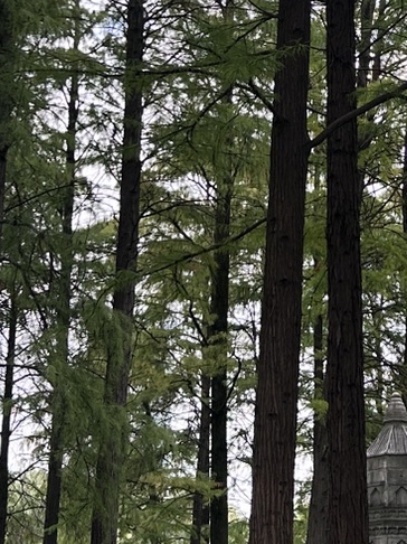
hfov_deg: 13.7
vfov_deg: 18.1
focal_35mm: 107
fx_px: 1679
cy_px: 41
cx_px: 372
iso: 40
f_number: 1.5
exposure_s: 1/249
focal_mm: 5.7
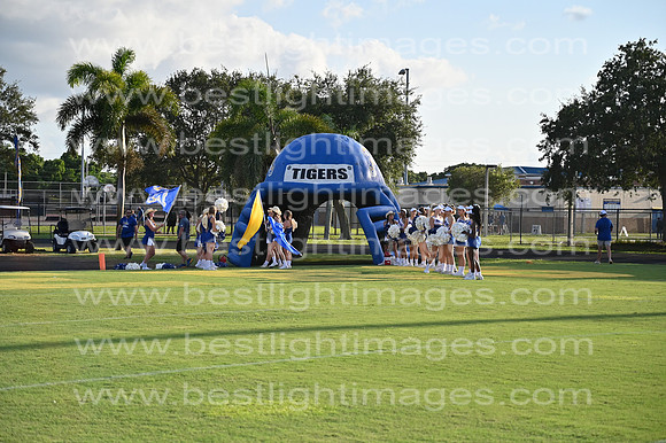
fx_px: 1294
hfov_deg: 28.9
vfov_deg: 19.4
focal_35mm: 70
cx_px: 333
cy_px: 222
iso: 800
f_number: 4
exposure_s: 1/8000
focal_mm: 70
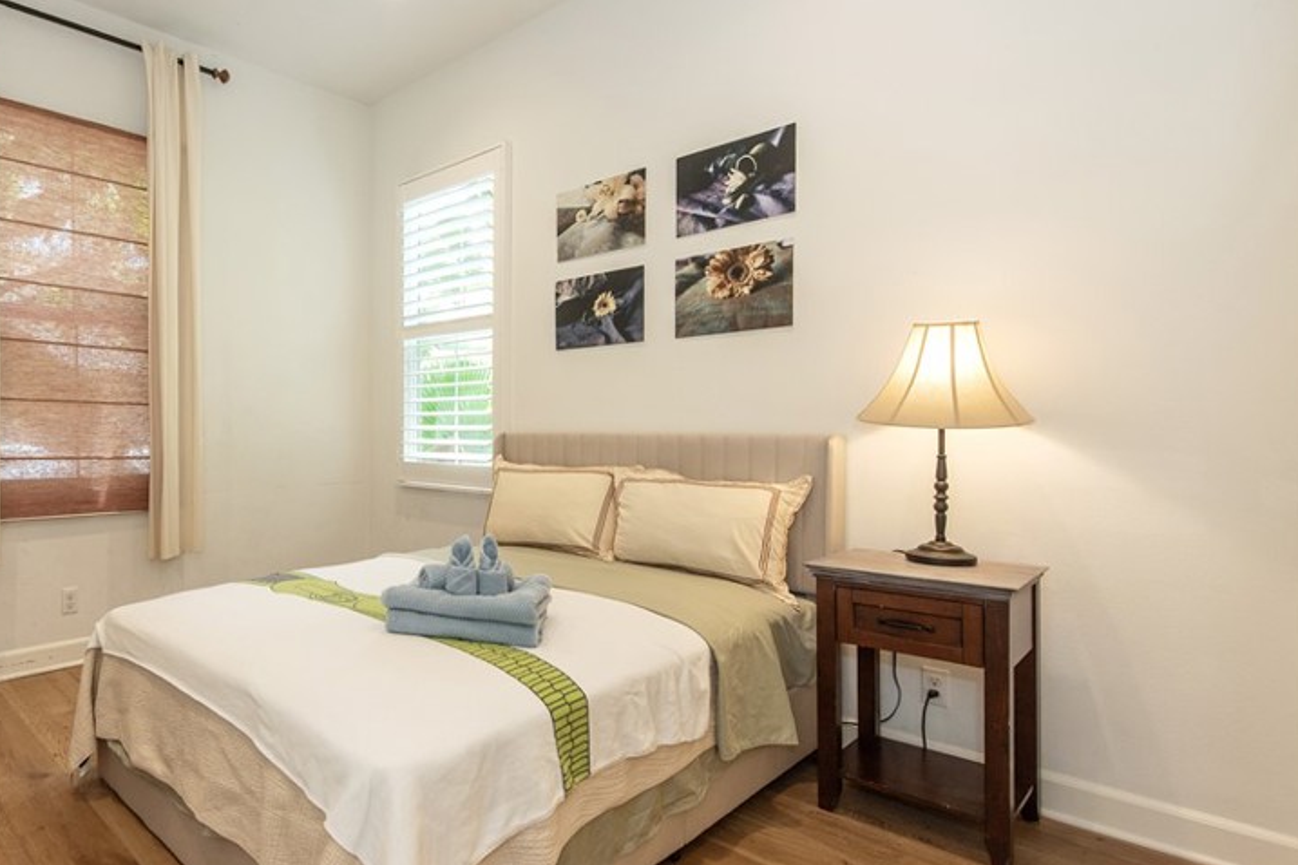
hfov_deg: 79.7
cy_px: 412
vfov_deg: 61.9
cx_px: 382
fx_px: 721
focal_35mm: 20
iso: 800
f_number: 5.6
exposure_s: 1/125
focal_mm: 14
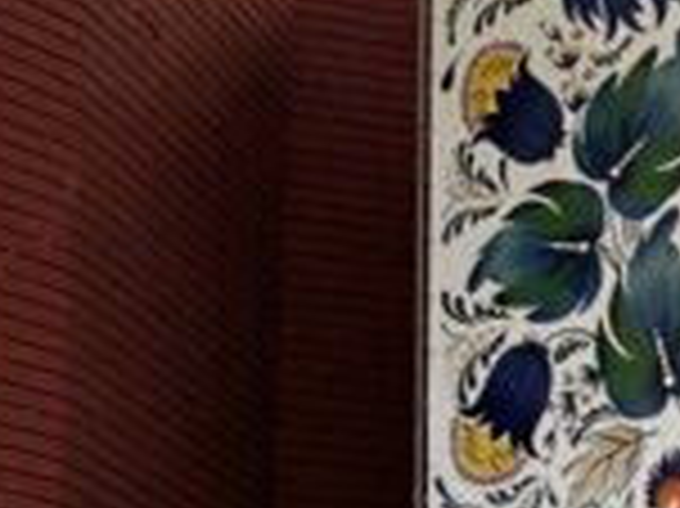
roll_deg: +0.4
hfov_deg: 12.2
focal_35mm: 152
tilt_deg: +6.0
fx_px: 2984
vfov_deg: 9.3
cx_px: 1133
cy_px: 881
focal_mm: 5.1
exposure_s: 1/109
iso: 125
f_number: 1.6
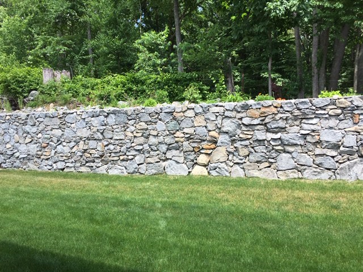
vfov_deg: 48.2
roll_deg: -0.8
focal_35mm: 29
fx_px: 304
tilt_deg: -3.5
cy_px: 136
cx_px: 182
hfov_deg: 61.7
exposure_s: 1/879
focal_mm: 4.15
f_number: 2.2
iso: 32
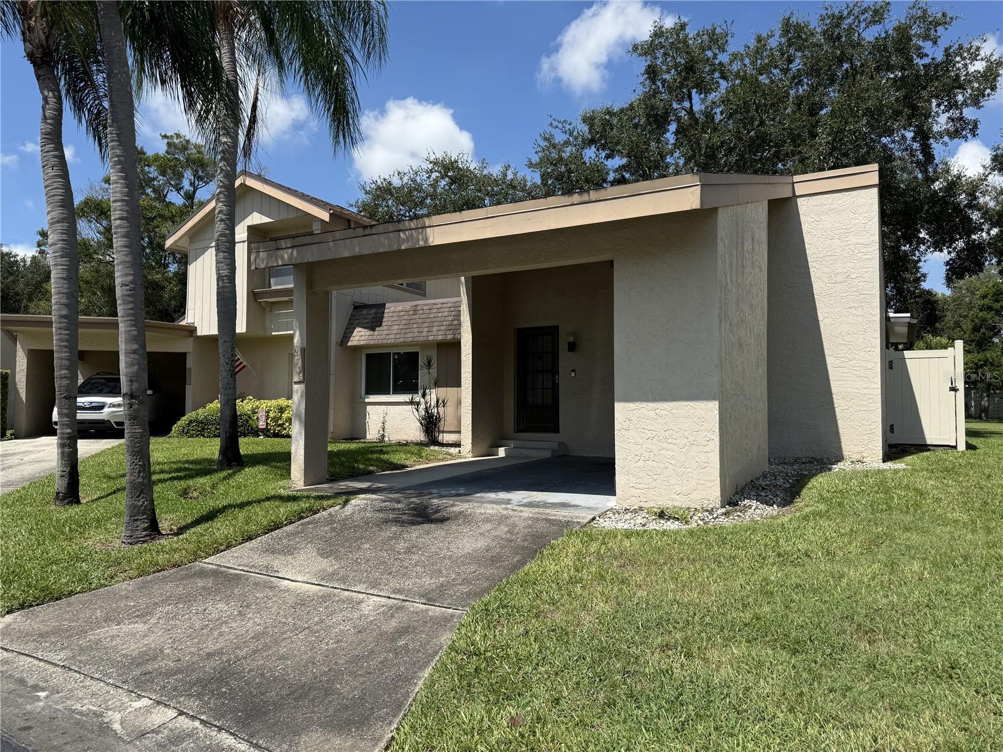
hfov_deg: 71.6
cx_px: 502
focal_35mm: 24
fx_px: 695
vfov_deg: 56.8
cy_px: 376
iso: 80
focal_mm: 6.76
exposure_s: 1/4975
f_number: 1.78
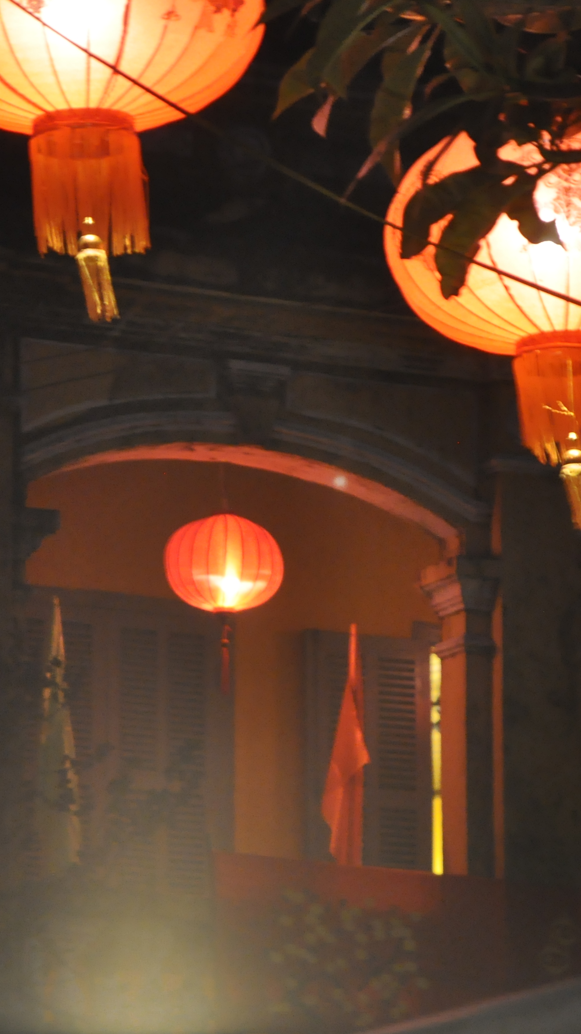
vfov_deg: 10.7
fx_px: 5507
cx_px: 296
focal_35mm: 201
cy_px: 446
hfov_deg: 6.0
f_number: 4
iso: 1600
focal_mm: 70
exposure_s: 1/10
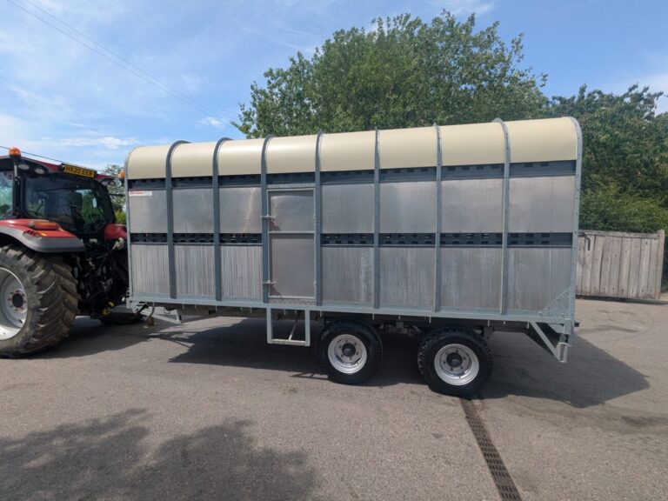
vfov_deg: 78.1
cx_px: 334
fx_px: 309
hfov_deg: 94.5
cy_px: 250
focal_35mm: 16
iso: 50
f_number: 2.2
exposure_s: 1/1368
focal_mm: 2.35
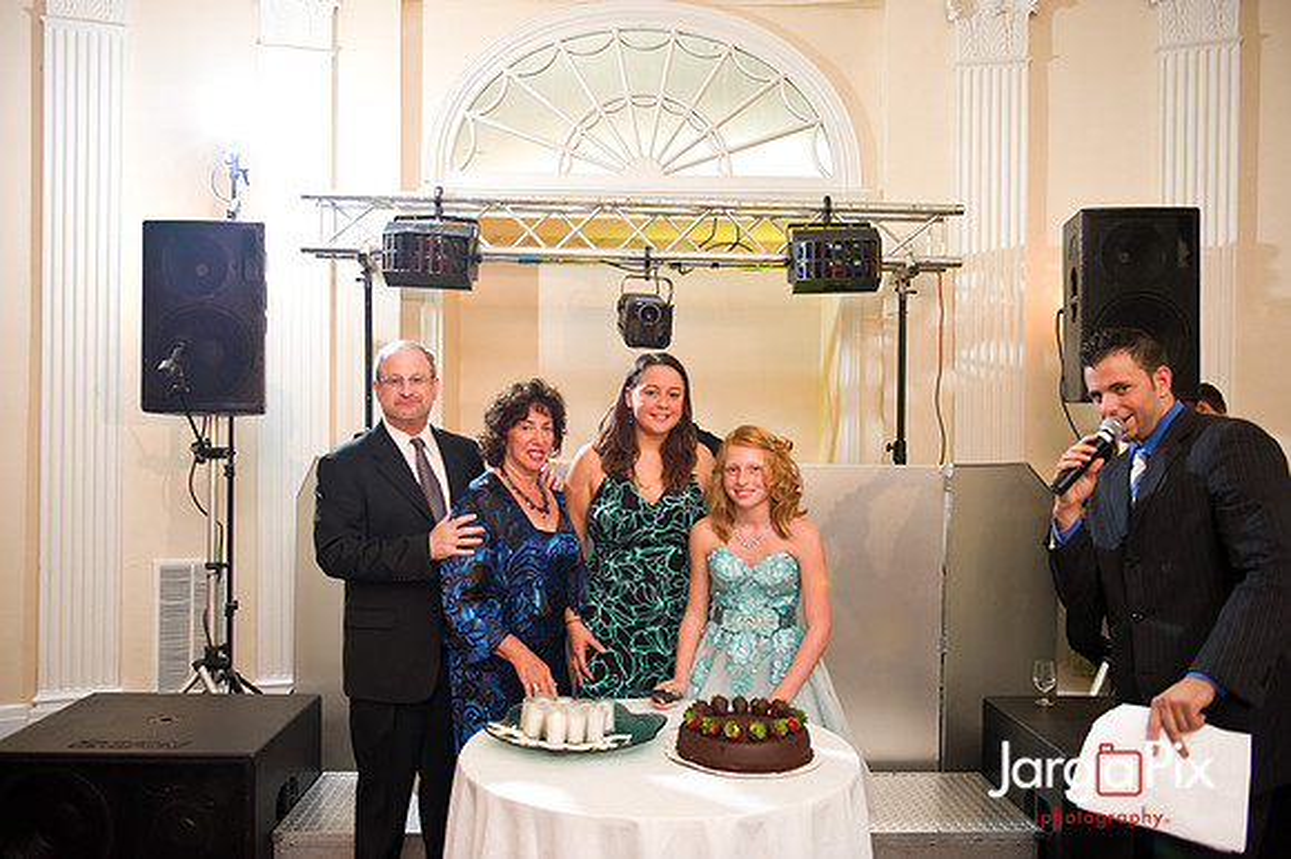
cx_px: 646
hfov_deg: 60.3
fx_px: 1111
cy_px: 430
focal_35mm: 31
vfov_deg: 42.3
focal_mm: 31
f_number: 3.2
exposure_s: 1/125
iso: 1600
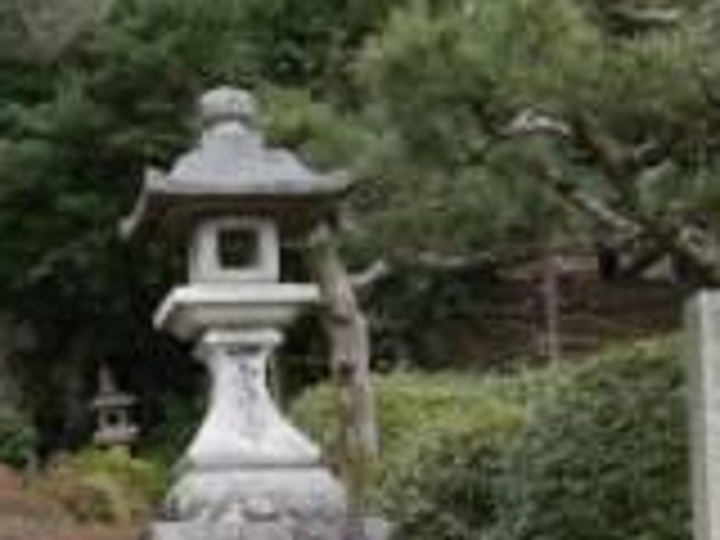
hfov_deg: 14.8
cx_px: -122
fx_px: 2683
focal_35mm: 129
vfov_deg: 11.4
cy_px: 536
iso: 160
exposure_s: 1/125
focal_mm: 23
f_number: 5
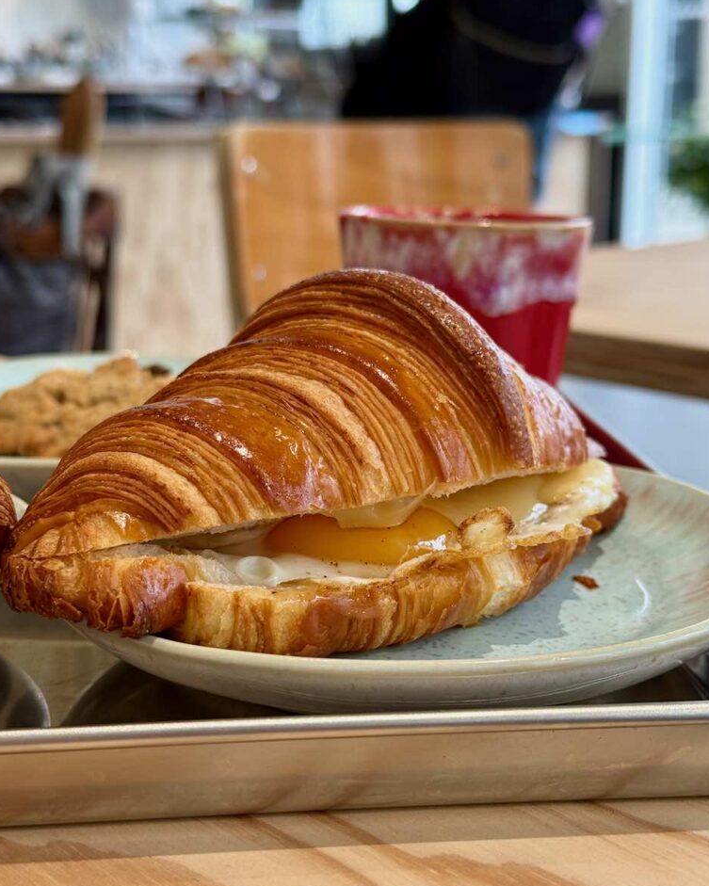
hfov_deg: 29.7
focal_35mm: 51
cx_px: 351
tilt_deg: -14.6
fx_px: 1337
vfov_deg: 36.6
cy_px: 463
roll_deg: -0.6
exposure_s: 1/100
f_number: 1.78
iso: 80
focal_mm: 6.76
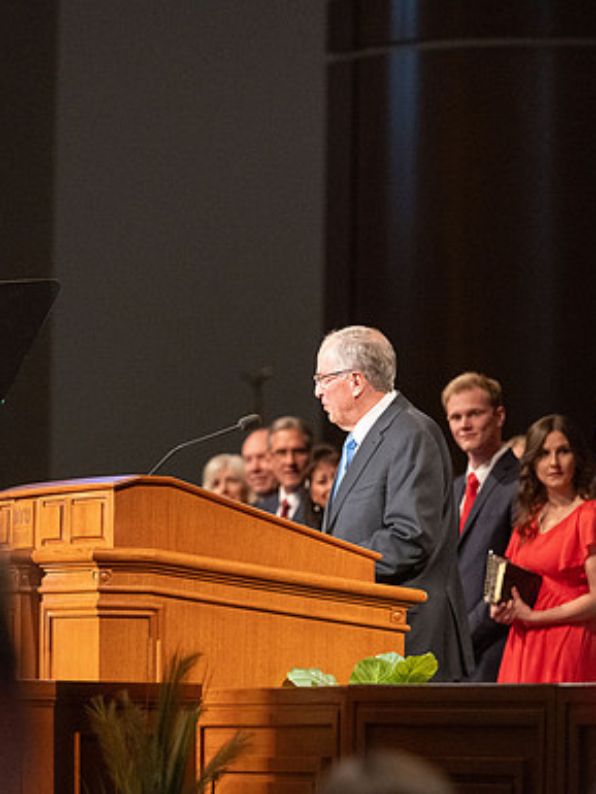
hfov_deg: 5.1
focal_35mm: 290
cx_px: 332
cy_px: 397
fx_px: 6654
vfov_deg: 6.8
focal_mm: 200
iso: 6400
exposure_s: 1/250
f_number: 3.5
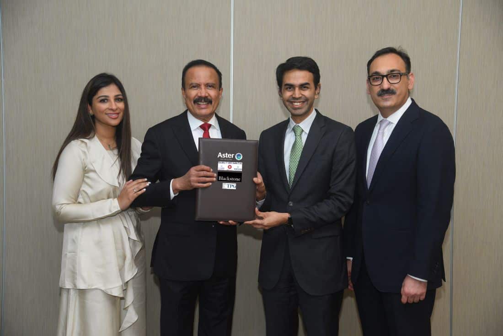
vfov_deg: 23.4
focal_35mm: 58
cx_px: 252
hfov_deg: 34.5
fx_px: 811
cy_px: 168
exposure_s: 1/125
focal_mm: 58
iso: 1250
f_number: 4.5
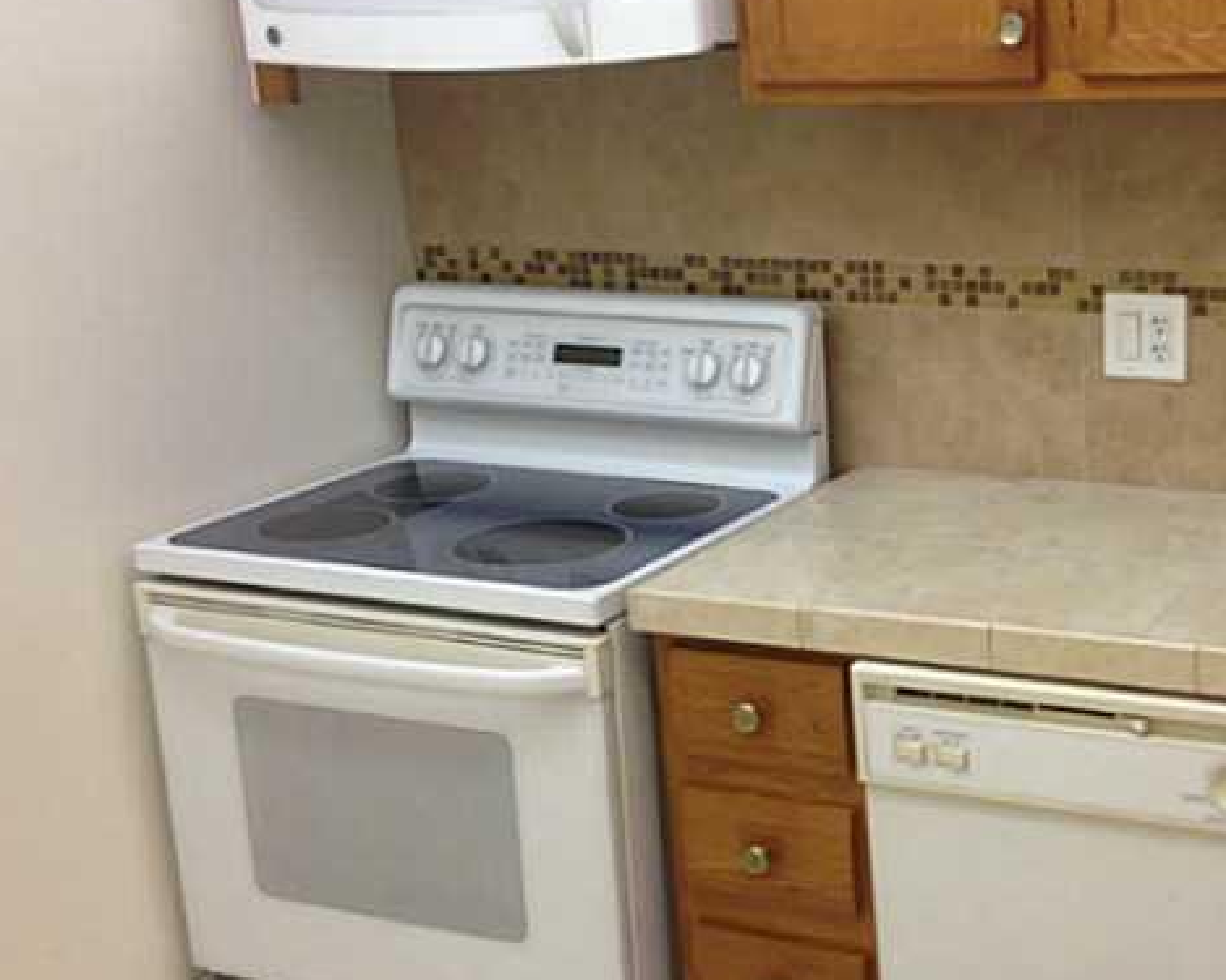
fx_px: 1995
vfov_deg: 27.6
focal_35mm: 55
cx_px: 980
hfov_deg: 33.2
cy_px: 494
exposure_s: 1/24
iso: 50
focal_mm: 4.12
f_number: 2.4
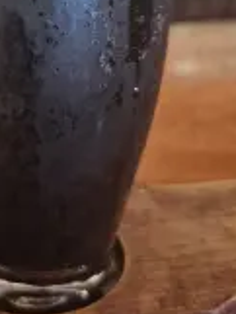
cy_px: 60
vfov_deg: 32.8
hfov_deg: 24.7
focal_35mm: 57
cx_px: 10
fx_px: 517
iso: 1000
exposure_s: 1/60
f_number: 1.8
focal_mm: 5.4
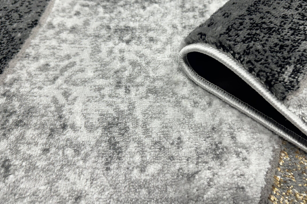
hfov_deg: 61.9
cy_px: 73
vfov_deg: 43.2
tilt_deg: -50.4
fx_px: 256
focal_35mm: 30
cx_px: 163
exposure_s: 1/120
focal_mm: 6.86
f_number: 1.78
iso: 100
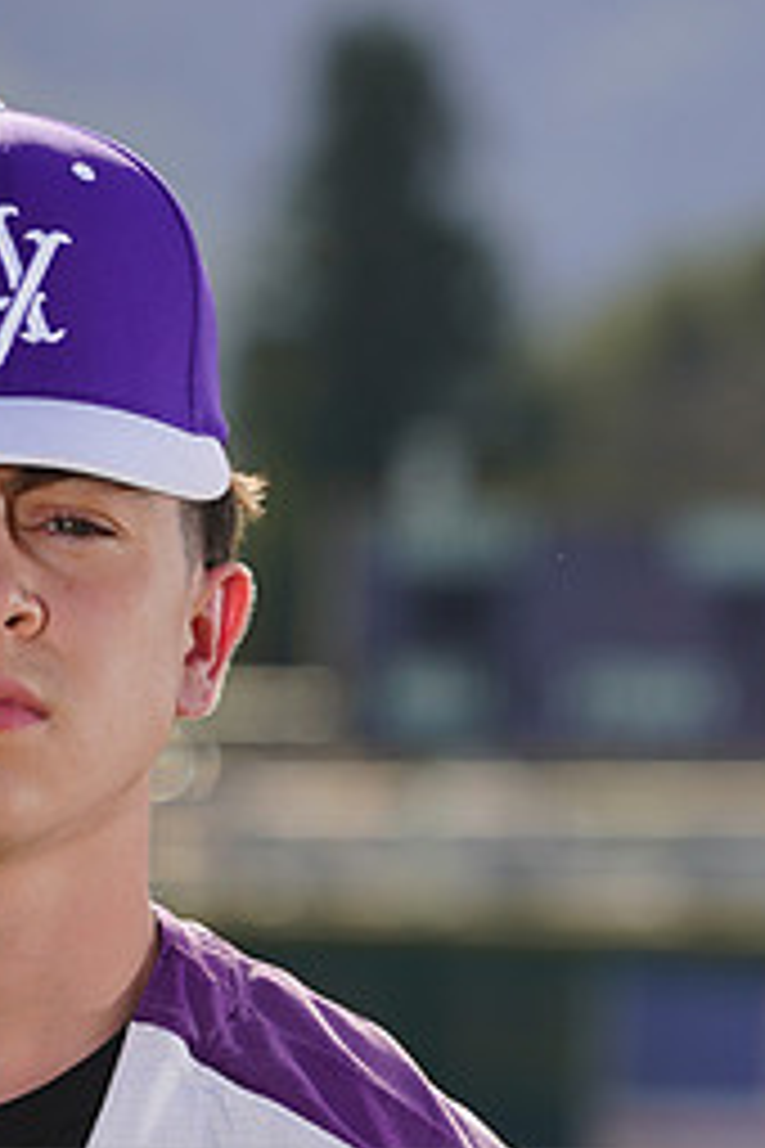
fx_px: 19888
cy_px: 1211
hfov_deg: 2.2
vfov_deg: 3.3
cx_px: 11
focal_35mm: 624
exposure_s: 1/250
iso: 100
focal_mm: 274
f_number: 9
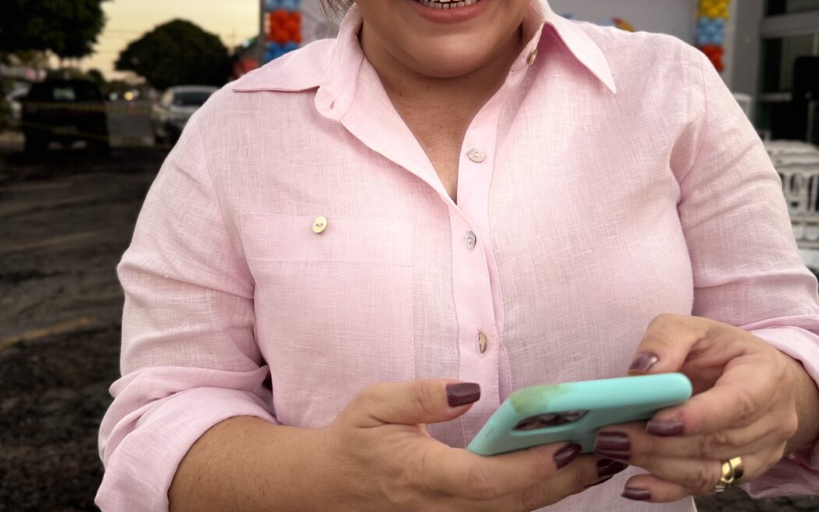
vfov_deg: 36.9
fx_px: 759
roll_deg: -2.5
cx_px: 410
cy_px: 168
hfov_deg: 56.7
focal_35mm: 34
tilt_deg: -2.2
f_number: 1.78
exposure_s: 1/121
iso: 200
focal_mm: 6.76
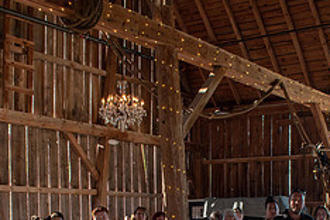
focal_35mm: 67
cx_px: 217
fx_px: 614
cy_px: 245
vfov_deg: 19.4
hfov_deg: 29.9
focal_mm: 18
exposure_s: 1/125
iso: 560
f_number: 5.6
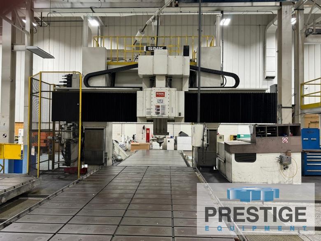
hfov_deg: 71.6
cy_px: 120
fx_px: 223
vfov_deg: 56.8
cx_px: 160
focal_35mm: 24
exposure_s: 1/60
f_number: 1.78
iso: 200
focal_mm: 6.76
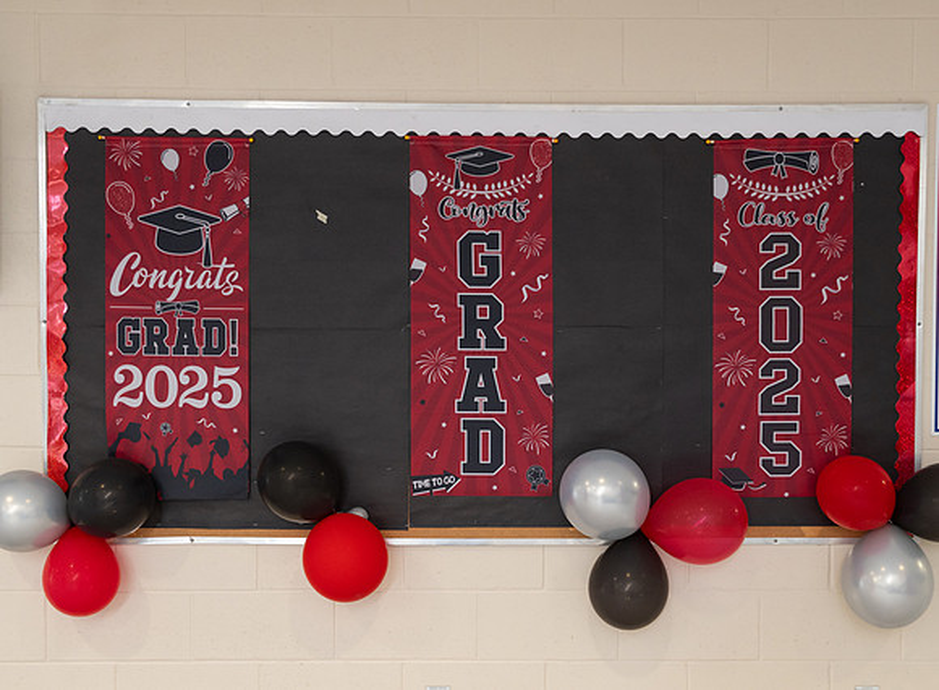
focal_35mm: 58
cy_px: 345
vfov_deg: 25.1
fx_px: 1549
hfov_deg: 33.7
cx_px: 492
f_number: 2.8
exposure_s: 1/200
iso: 1000
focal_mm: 52
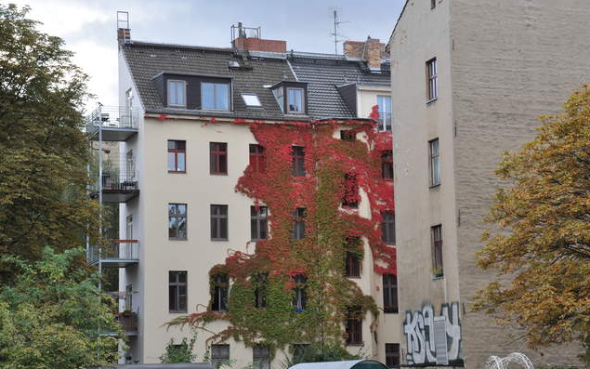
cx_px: 296
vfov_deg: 16.3
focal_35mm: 80
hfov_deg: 25.8
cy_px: 174
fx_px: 1286
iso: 640
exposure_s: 1/125
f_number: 11
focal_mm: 52
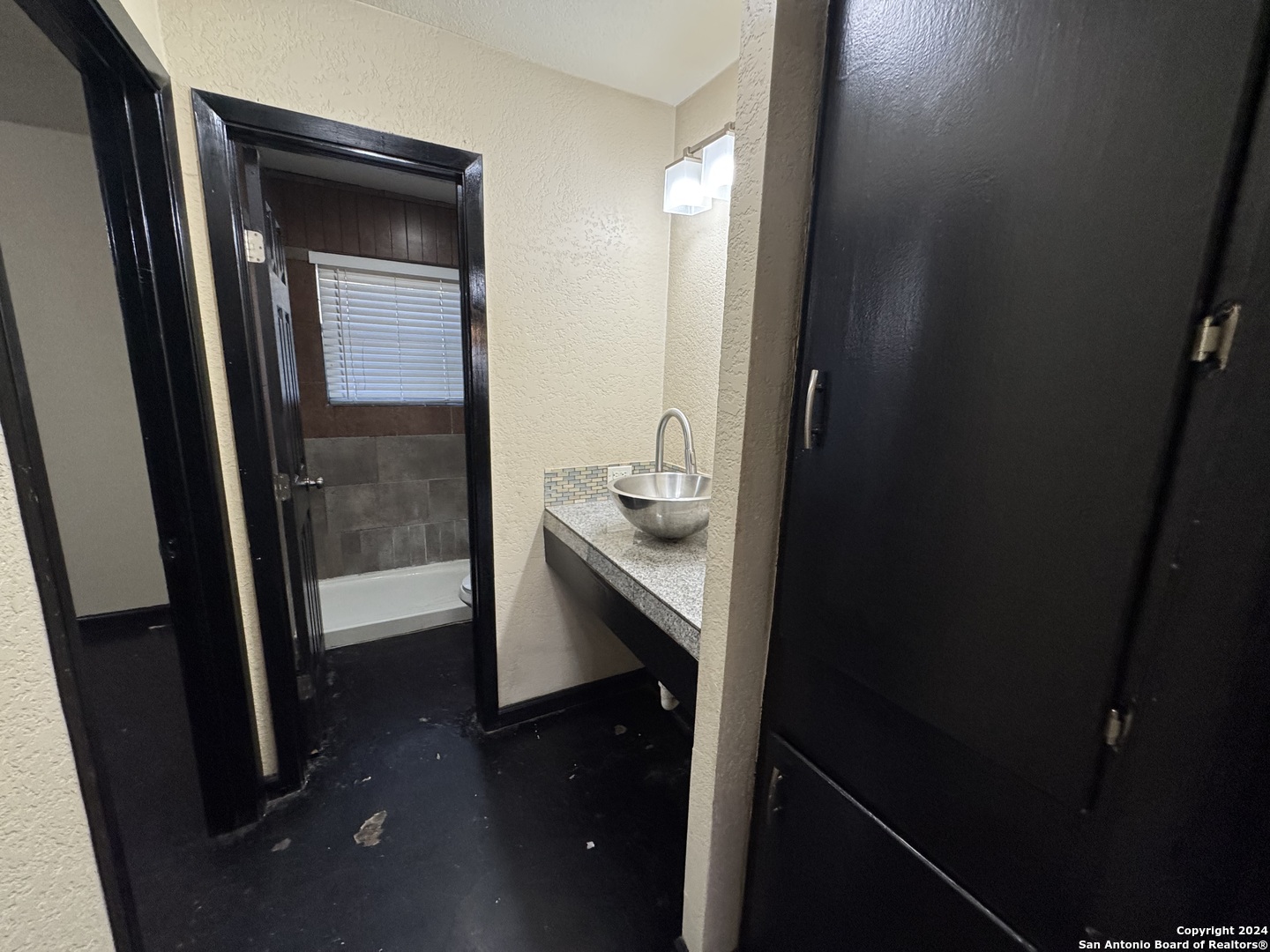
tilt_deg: -12.1
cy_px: 476
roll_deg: -1.6
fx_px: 514
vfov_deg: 85.7
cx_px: 635
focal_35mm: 14
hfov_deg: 102.1
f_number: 2.2
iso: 320
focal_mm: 2.22
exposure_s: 1/120
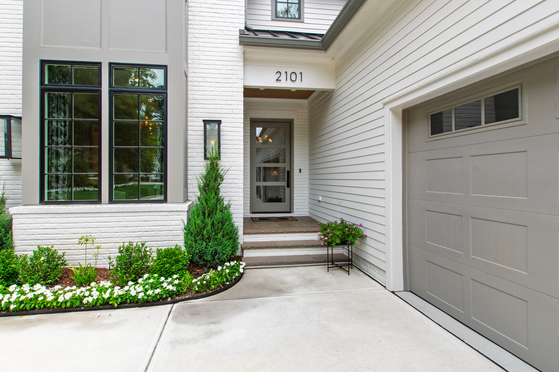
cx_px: 280
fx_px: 233
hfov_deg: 100.4
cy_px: 186
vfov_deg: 77.3
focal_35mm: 15
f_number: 8
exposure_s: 1/60
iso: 100
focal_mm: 10
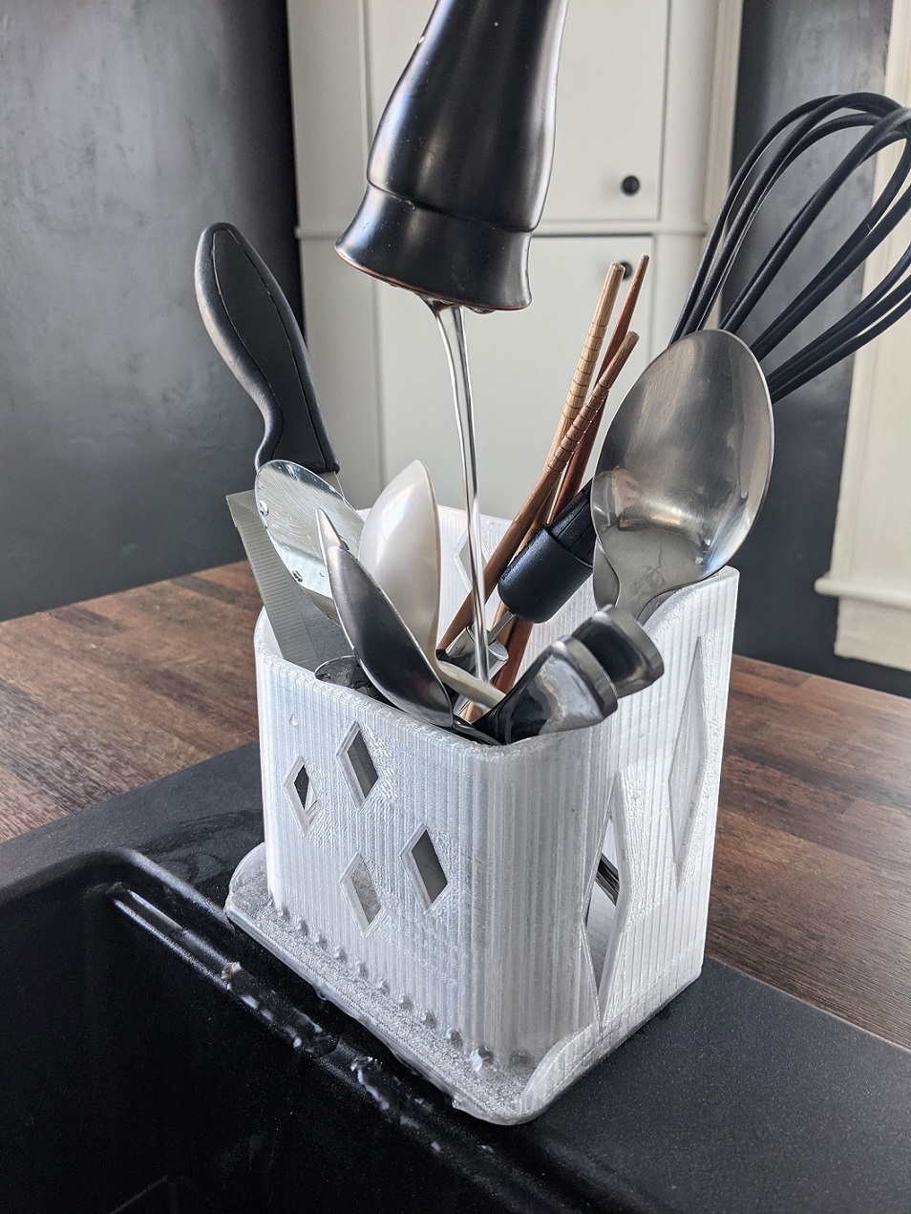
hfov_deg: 51.4
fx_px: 947
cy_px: 607
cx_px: 456
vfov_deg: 65.3
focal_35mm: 27
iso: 65
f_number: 1.73
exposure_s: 1/24
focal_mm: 4.38
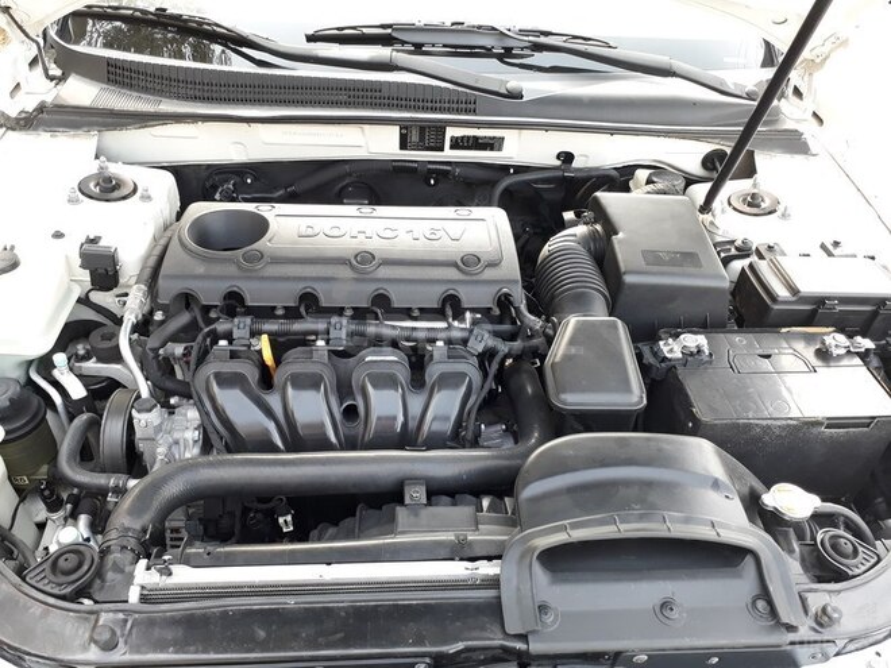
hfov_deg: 65.3
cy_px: 334
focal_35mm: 27
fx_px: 695
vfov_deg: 51.4
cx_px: 446
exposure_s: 1/50
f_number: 1.9
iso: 50
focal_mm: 3.6
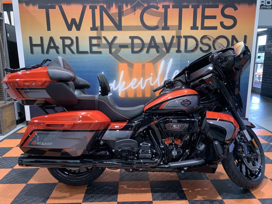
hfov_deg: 67.3
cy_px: 102
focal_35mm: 26
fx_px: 204
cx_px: 136
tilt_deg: -11.3
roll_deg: +1.5
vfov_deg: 53.1
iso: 100
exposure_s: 1/60
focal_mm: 4.25
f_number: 1.8
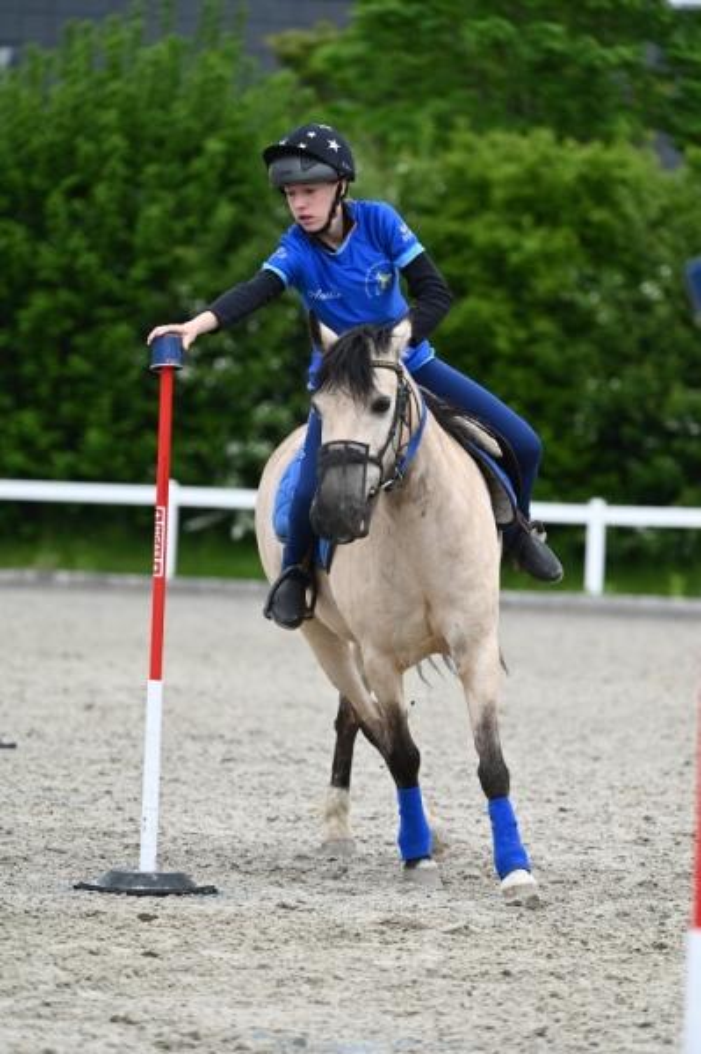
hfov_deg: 6.5
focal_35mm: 210
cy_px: 527
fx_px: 6144
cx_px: 350
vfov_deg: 9.8
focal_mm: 210
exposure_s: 1/1250
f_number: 5
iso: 400
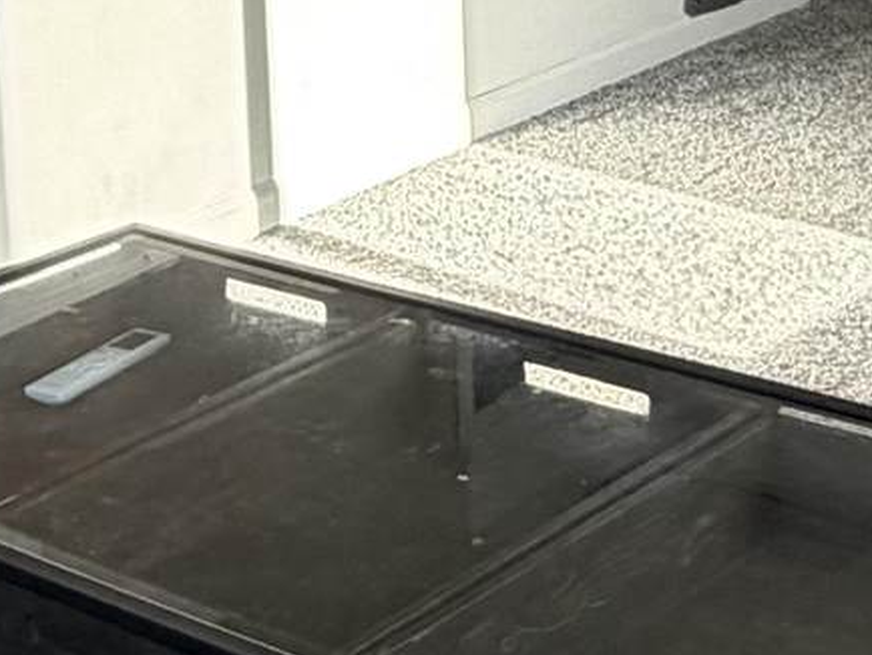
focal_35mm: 99
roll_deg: +2.4
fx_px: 2495
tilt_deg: -8.2
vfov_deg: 14.3
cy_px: -213
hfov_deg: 19.8
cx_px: 424
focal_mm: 2.22
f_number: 2.2
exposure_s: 1/121
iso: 100
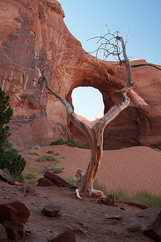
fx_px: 329
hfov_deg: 27.5
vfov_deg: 40.3
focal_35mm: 49
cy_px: 121
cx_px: 80
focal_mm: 49
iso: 1600
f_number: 14
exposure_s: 1/100
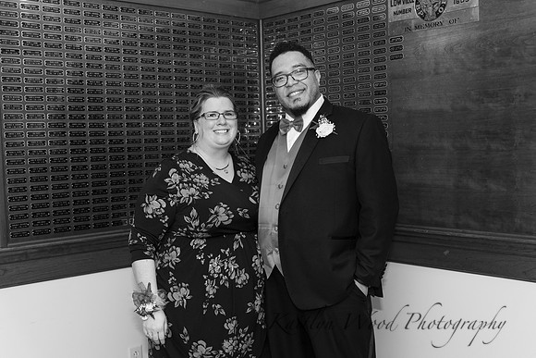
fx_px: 655
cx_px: 268
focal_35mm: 44
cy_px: 179
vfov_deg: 30.5
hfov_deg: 44.5
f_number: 4
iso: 800
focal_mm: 44
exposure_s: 1/200
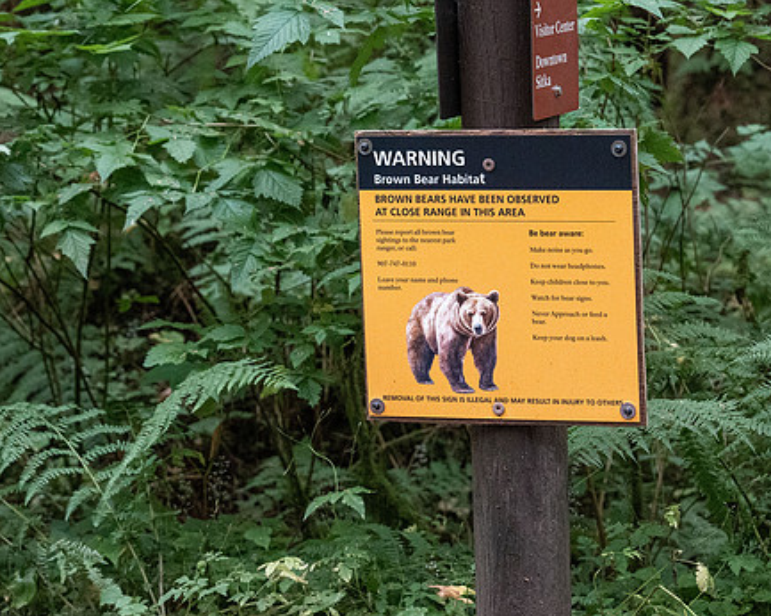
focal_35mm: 132
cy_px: 328
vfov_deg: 11.7
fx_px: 3011
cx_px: 458
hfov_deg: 14.6
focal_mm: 70
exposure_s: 1/600
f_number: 4
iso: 5000
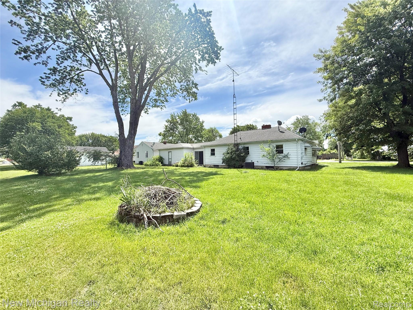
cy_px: 155
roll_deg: +1.2
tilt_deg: +2.2
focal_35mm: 14
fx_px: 167
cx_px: 206
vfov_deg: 85.7
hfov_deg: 102.1
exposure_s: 1/2165
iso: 50
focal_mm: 2.22
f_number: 2.2
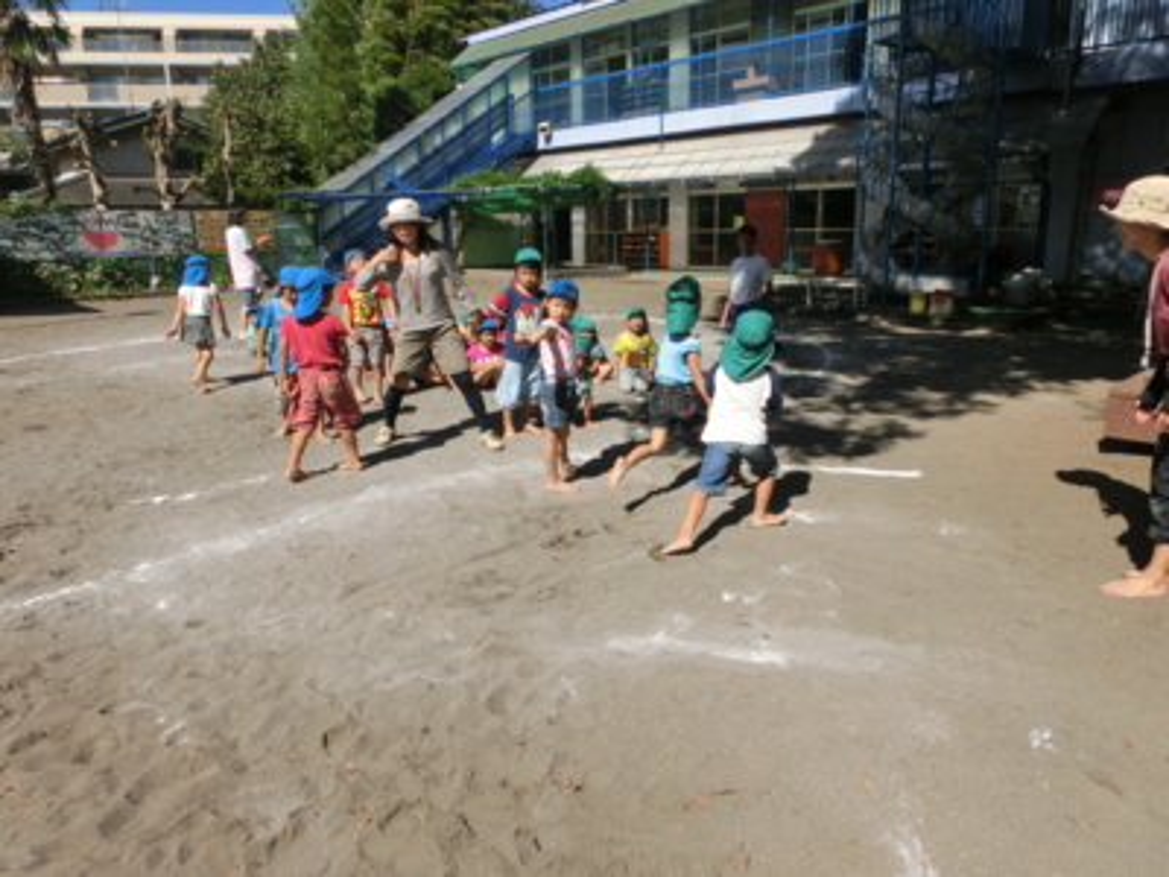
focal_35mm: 24
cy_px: 438
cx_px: 584
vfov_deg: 56.8
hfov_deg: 71.6
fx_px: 810
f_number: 7.9
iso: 80
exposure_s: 1/250
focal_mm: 4.24
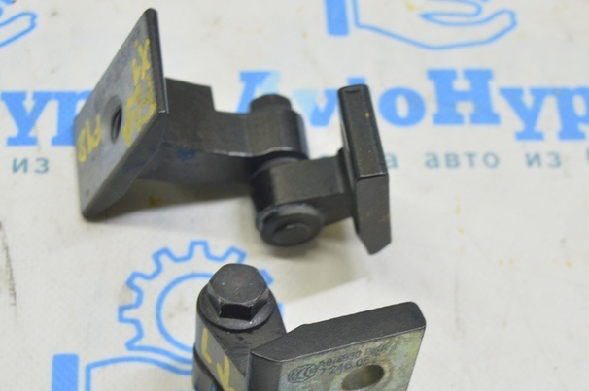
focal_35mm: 71
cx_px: 221
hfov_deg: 28.4
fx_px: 1161
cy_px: 308
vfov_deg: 19.0
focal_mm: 28
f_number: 5.6
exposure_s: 1/20
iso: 400
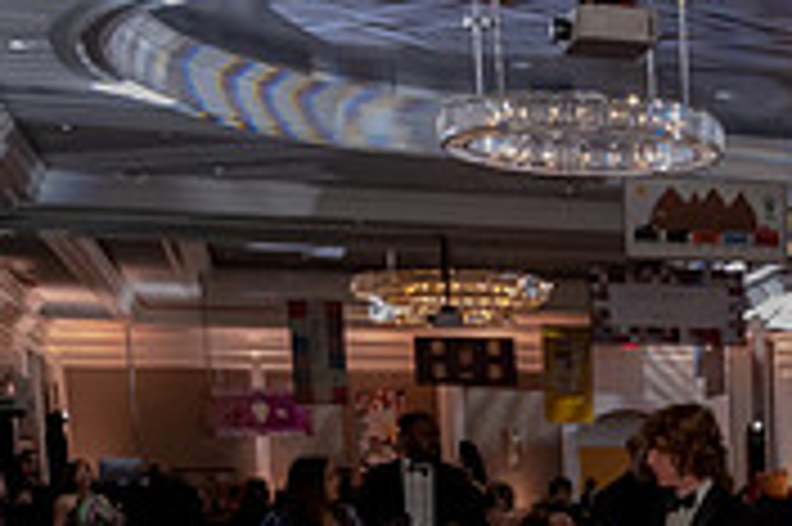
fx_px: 1956
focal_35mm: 89
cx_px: 1098
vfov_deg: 14.4
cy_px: 771
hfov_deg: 20.4
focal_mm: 18
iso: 5000
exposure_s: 1/60
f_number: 3.5
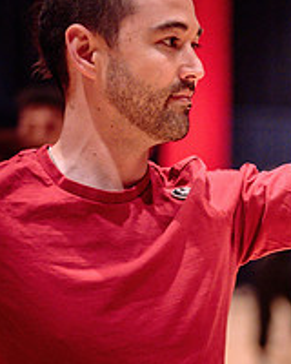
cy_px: 294
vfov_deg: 14.1
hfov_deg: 11.0
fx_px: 1464
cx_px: 420
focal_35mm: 136
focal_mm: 50
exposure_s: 1/320
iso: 1600
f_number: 1.2
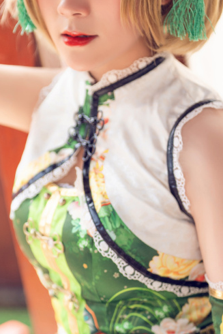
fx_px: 910
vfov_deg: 20.8
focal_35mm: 98
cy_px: 162
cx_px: 47
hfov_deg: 13.9
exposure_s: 1/2000
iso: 100
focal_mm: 40
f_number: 1.4
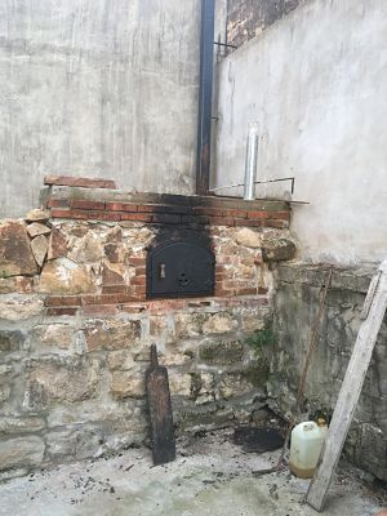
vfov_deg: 61.7
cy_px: 258
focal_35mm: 29
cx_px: 194
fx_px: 432
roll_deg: -1.6
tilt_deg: -0.9
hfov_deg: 48.2
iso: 64
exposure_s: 1/33
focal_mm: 4.15
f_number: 2.2
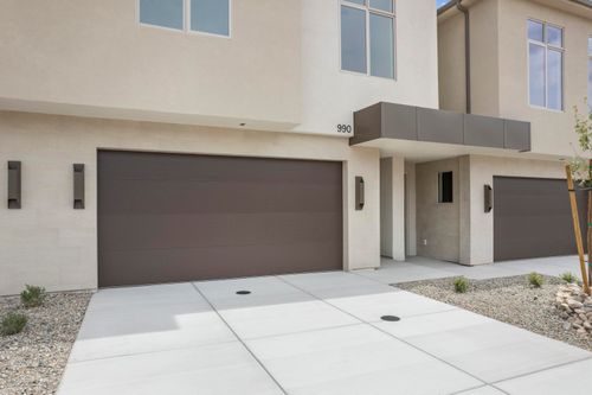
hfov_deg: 78.6
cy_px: 198
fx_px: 362
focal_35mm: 22
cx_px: 296
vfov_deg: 57.2
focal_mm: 8.38
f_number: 2.8
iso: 140
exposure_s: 1/800
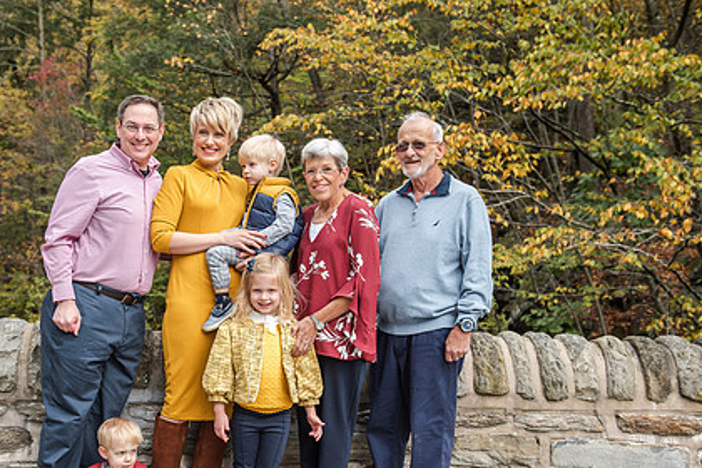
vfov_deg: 26.5
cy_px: 269
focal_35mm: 51
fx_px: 994
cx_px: 252
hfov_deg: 38.6
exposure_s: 1/2000
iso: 800
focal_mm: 36
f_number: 4
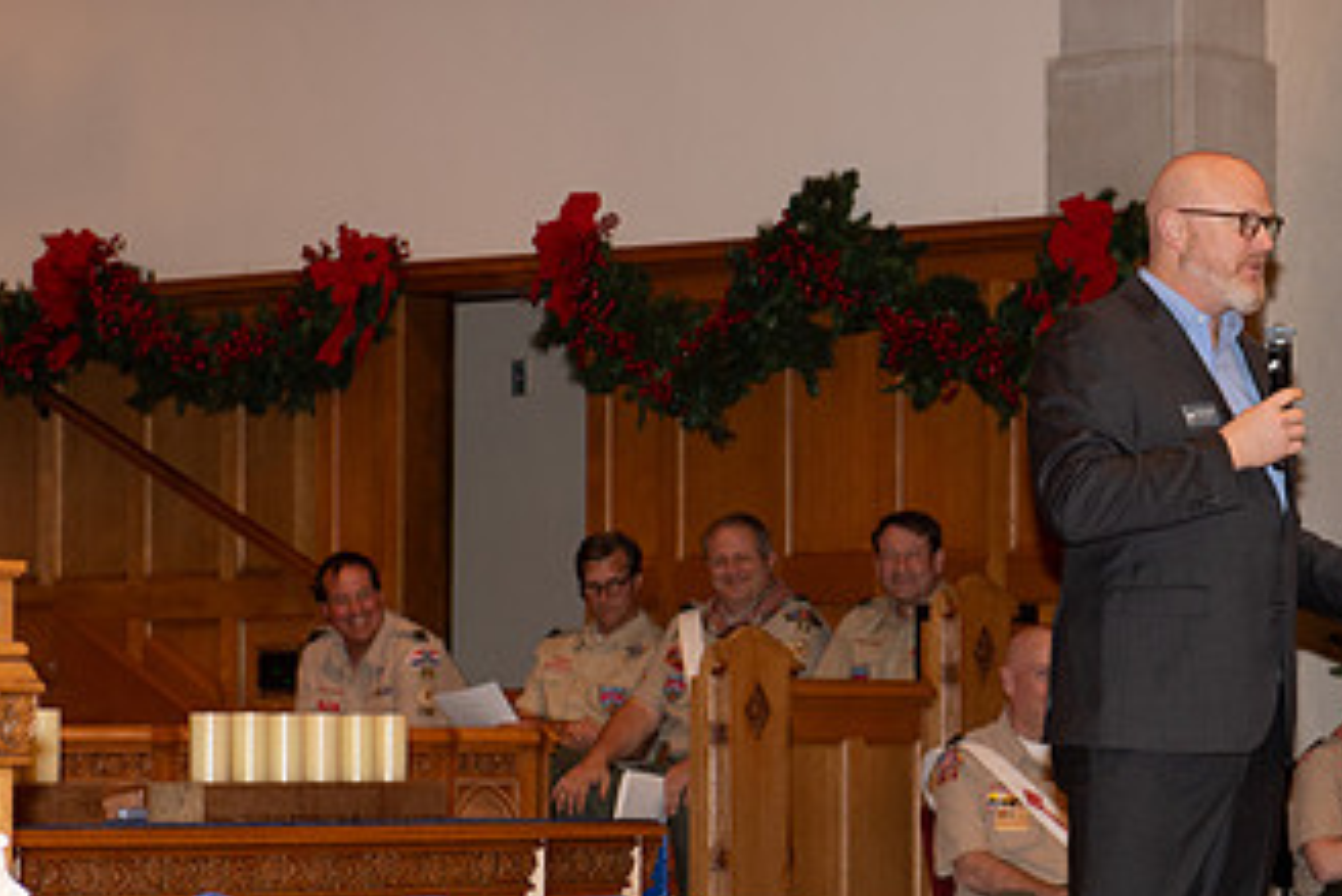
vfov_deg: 9.5
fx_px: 5407
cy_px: 590
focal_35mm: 145
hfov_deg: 14.0
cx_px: 1140
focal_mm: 70
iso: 400
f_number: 5.6
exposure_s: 1/60
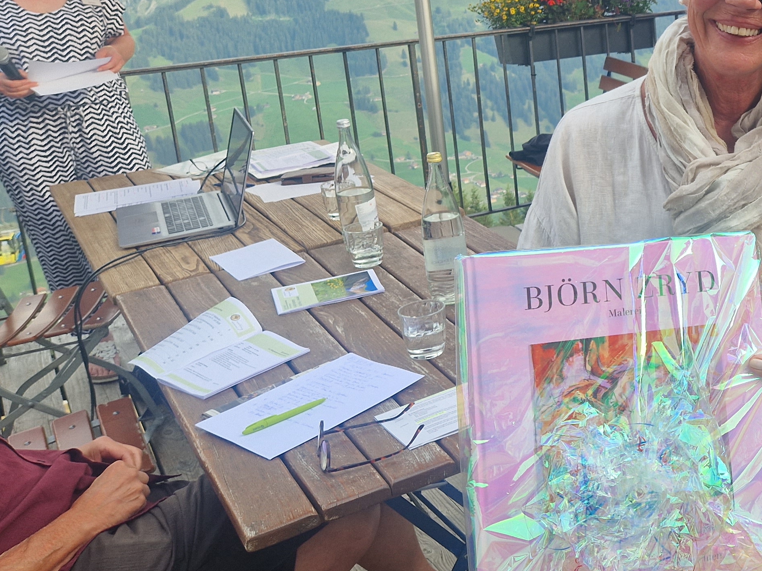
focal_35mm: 49
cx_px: 784
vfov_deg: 29.3
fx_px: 1078
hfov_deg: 34.9
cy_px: 153
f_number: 1.8
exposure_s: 1/312
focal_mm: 5.4
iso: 50
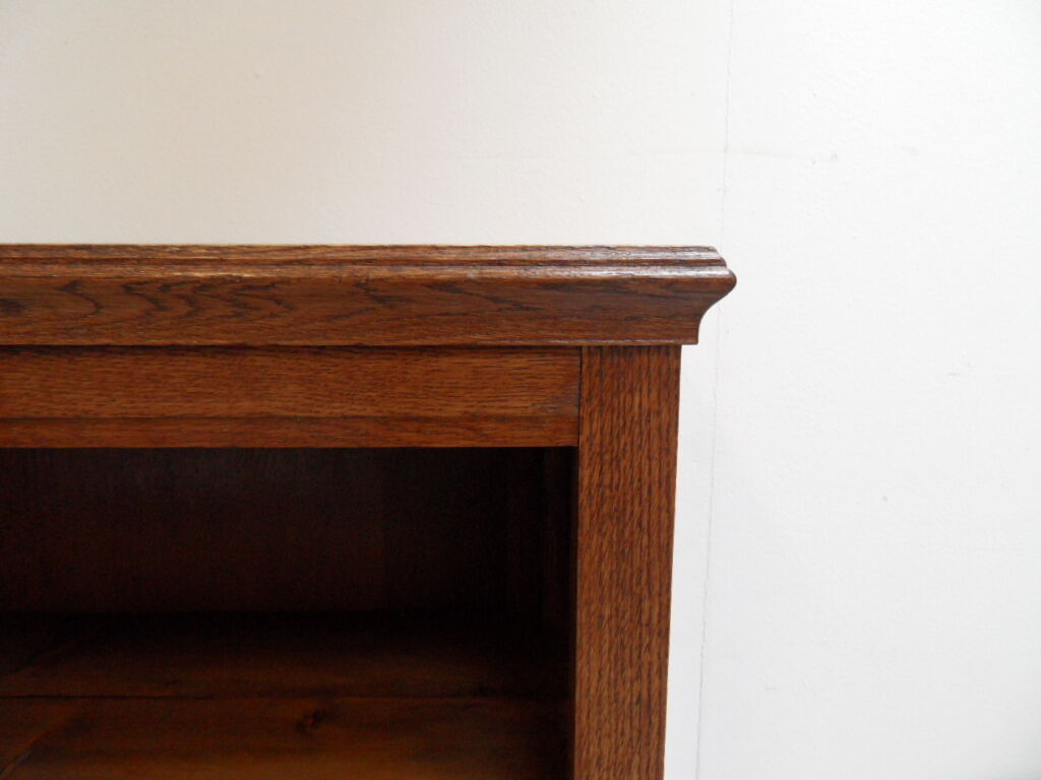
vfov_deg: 56.8
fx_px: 722
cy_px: 390
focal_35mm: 24
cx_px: 520
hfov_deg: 71.6
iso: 200
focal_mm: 3.9
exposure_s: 1/20
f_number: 3.2
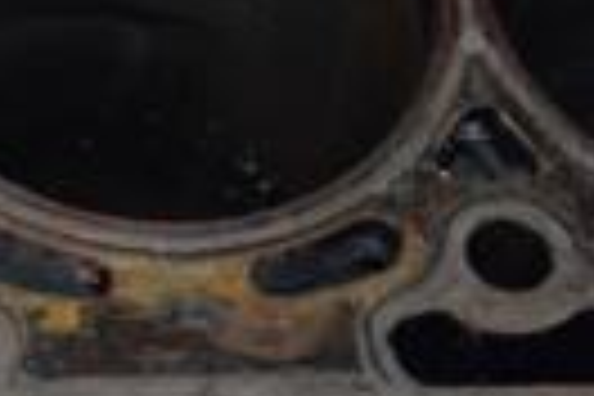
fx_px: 4290
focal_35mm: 260
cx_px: -279
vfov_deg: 5.3
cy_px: -40
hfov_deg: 7.8
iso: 800
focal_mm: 38
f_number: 5
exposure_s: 1/60
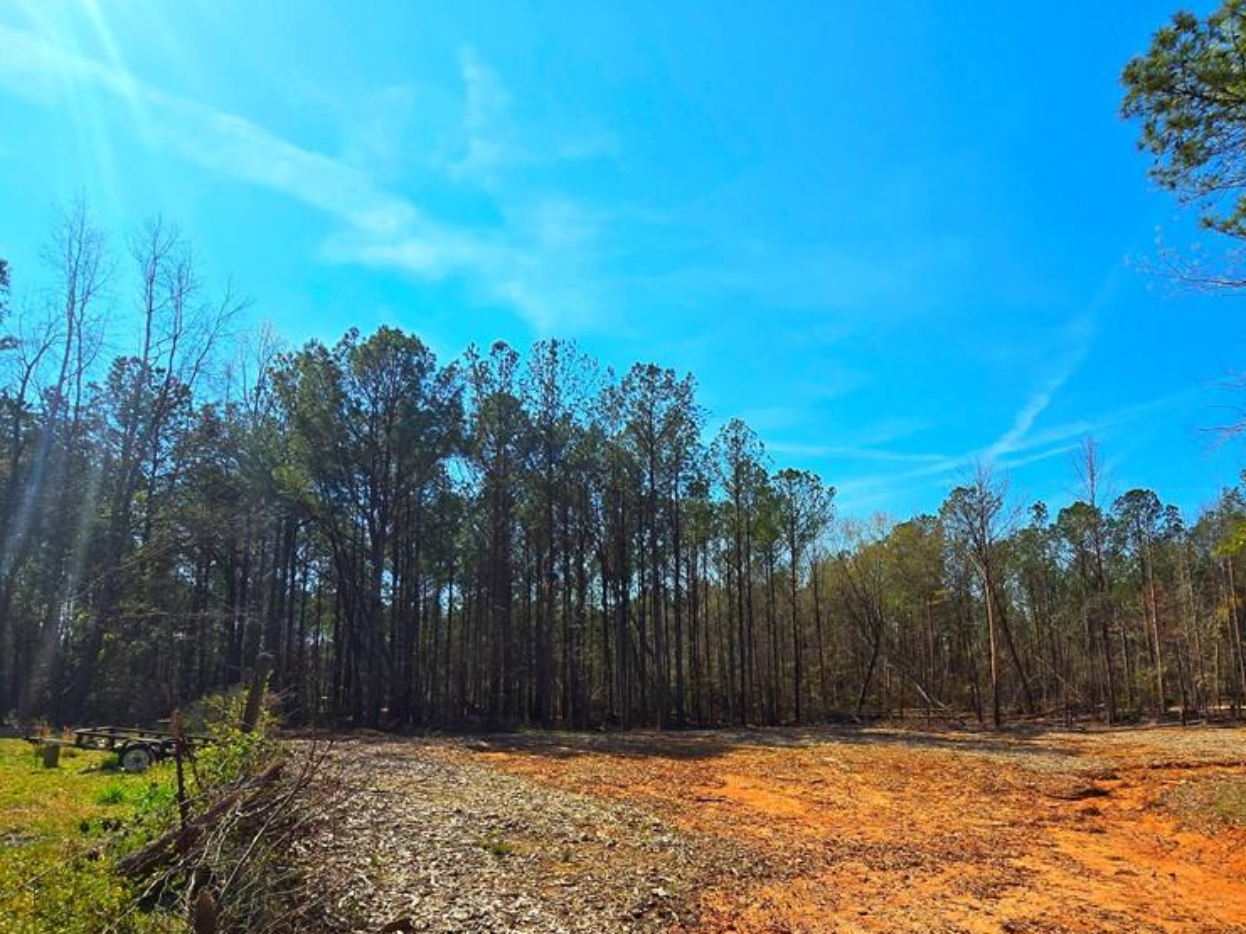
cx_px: 724
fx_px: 648
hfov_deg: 87.0
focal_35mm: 18
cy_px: 587
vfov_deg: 70.4
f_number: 2.2
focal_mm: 2.2
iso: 50
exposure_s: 1/2500
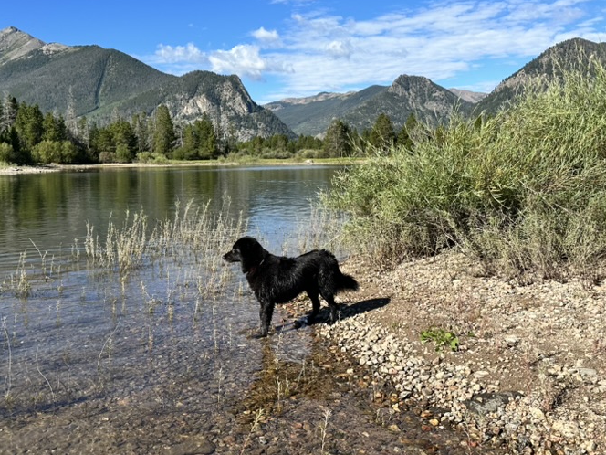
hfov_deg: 50.1
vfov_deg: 38.5
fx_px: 648
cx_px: 276
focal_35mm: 37
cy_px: 180
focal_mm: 6.86
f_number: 1.78
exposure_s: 1/3861
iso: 80
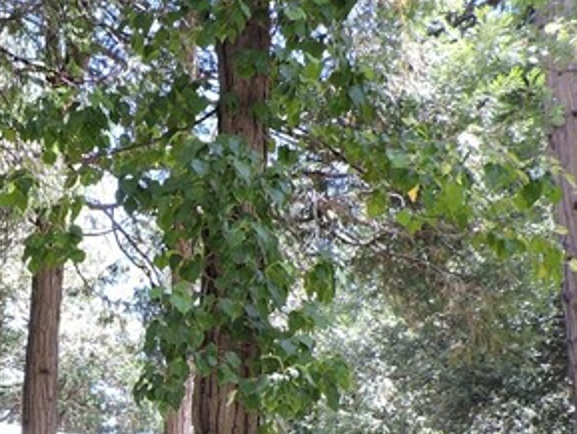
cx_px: -70
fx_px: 1417
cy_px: 398
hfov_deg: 21.7
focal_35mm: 85
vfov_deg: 17.1
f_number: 3
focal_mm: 4.3
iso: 100
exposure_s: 1/80
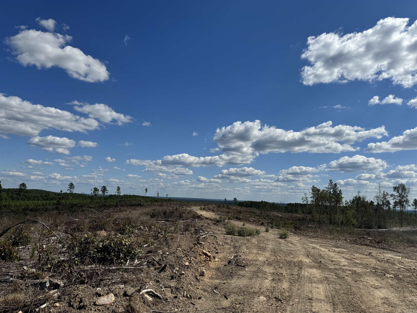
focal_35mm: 24
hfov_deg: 71.6
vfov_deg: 56.8
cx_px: 208
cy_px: 156
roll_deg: -2.9
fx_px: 289
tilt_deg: +9.5
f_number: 1.78
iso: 80
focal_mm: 6.76
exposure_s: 1/10417
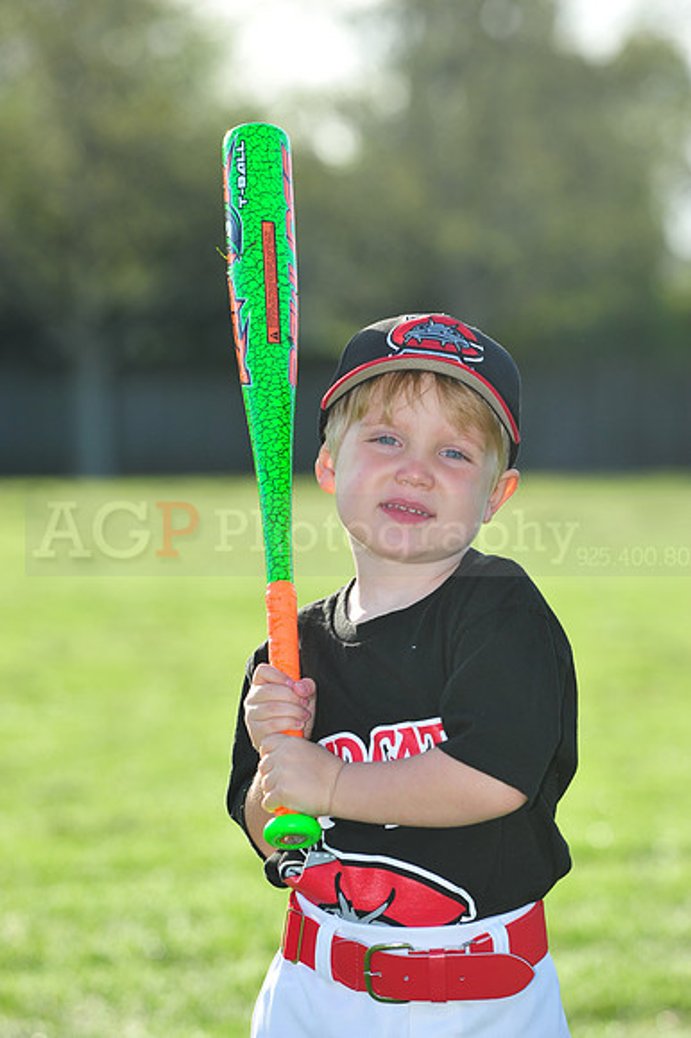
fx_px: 5765
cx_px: 346
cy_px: 519
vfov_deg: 10.3
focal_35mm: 200
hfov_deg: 6.9
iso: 400
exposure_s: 1/500
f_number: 7.1
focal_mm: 200
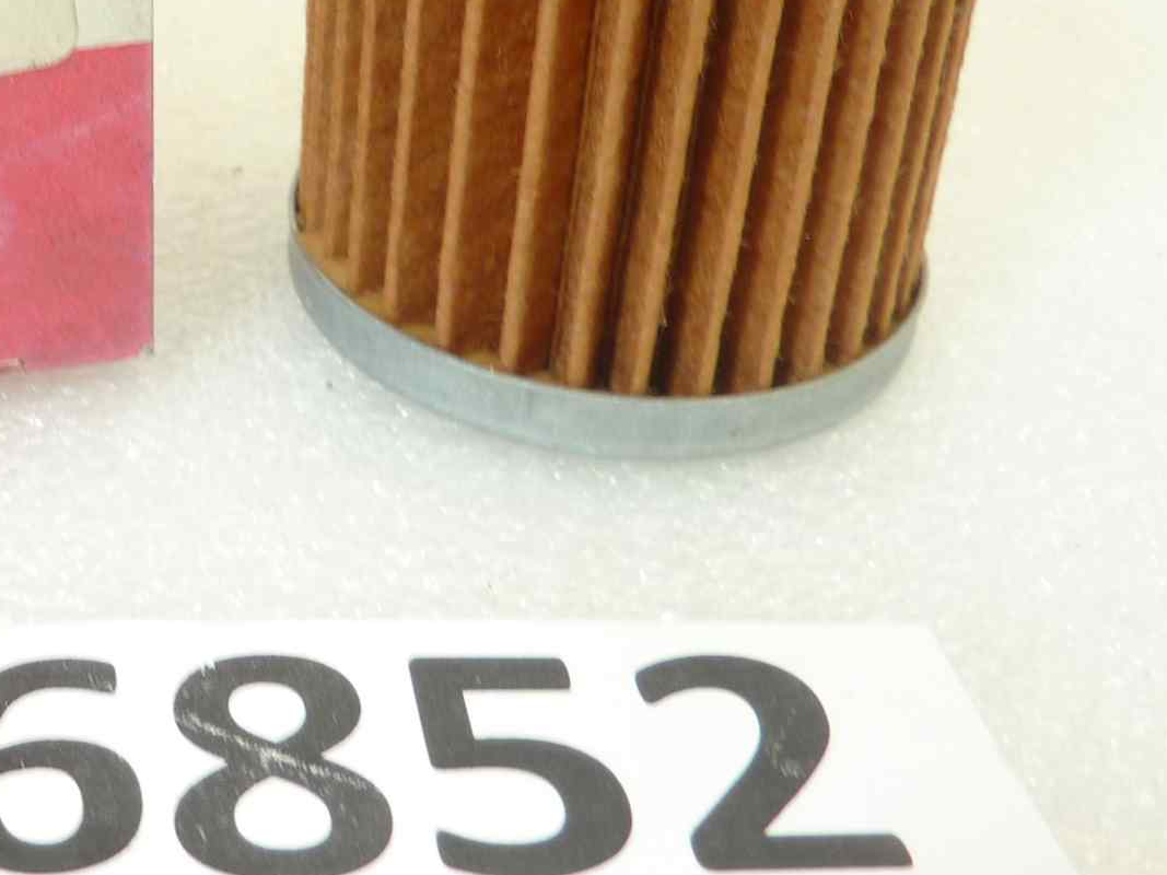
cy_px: 130
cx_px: -44
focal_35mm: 60
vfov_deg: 23.9
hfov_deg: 29.7
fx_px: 2023
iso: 80
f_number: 3.3
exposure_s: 1/20
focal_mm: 4.1
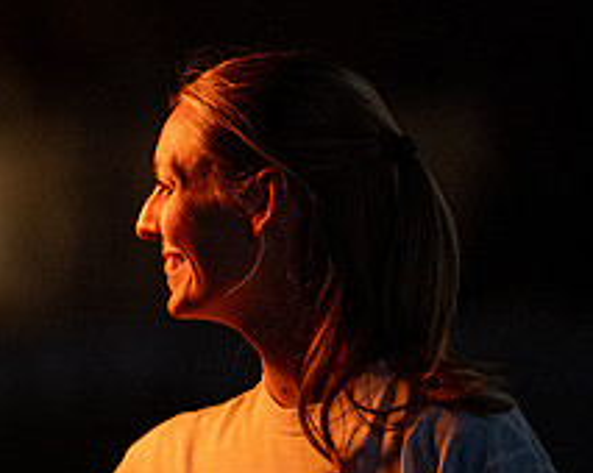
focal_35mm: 269
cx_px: -86
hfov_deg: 7.1
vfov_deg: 5.7
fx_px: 4717
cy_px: 422
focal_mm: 105
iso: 1600
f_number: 1.4
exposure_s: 1/400
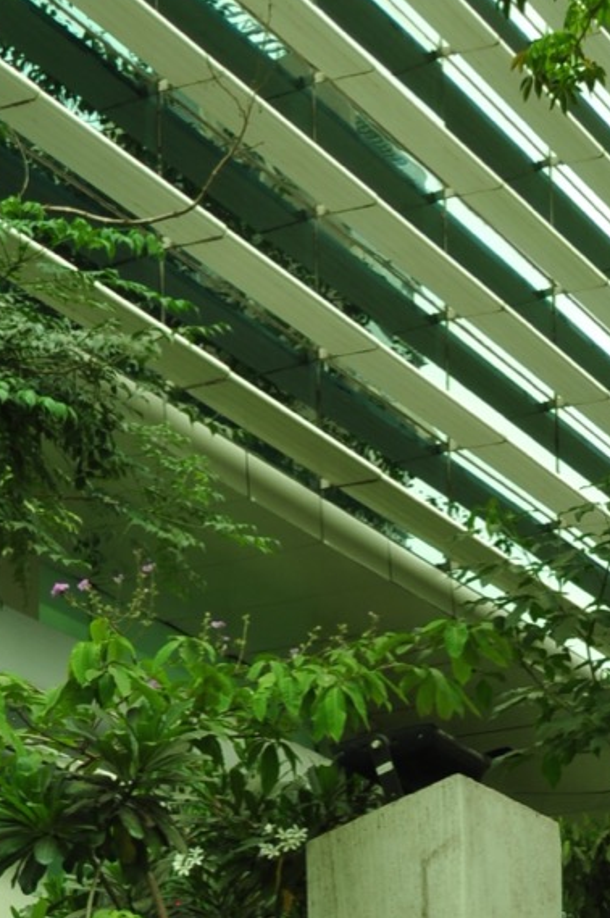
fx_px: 2955
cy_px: 1476
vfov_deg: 15.8
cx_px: 324
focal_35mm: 116
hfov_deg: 11.8
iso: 100
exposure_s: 1/1.3
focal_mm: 22
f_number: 14
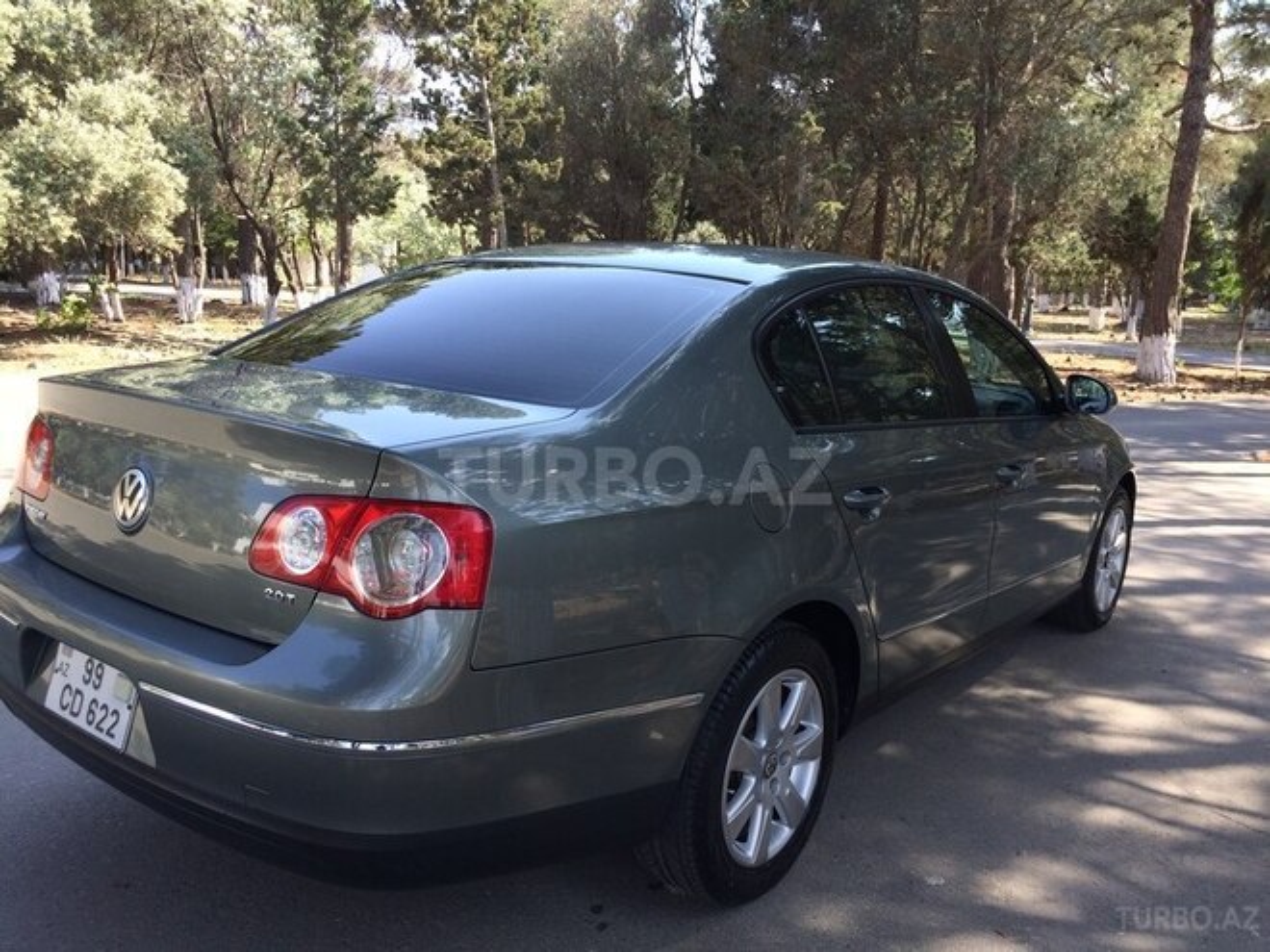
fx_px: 1064
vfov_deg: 48.2
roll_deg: -2.6
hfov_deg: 61.7
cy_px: 476
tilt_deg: -9.8
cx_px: 635
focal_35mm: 29
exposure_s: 1/342
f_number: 2.2
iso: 32
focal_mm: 4.15
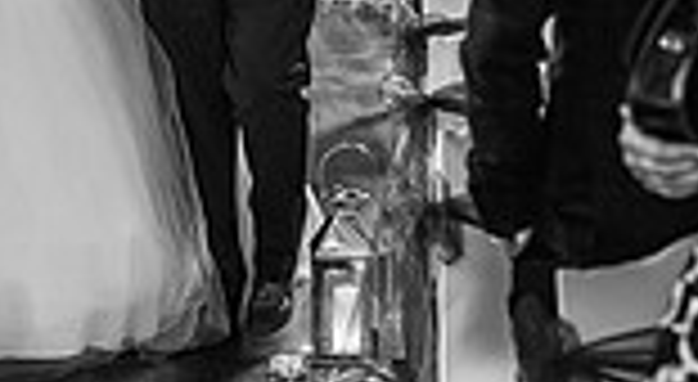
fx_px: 2723
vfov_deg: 7.9
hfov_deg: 14.5
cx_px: 84
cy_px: -119
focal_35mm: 148
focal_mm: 35
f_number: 2.5
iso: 400
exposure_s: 1/100
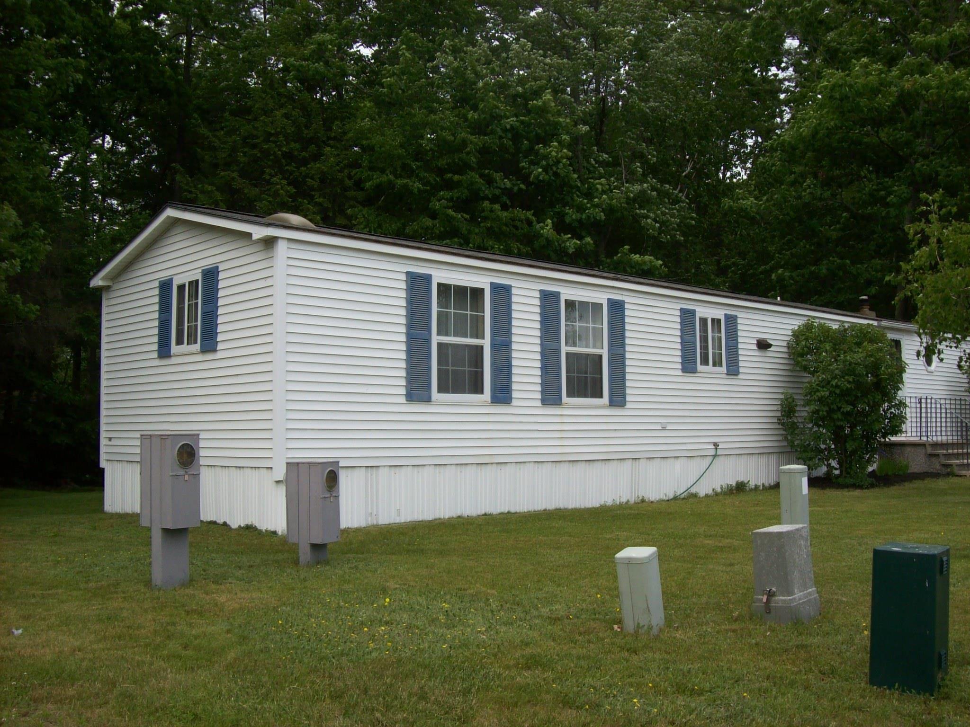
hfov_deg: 51.4
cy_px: 364
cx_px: 485
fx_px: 1009
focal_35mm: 36
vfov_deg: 39.7
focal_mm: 6
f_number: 4.8
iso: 80
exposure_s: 1/436
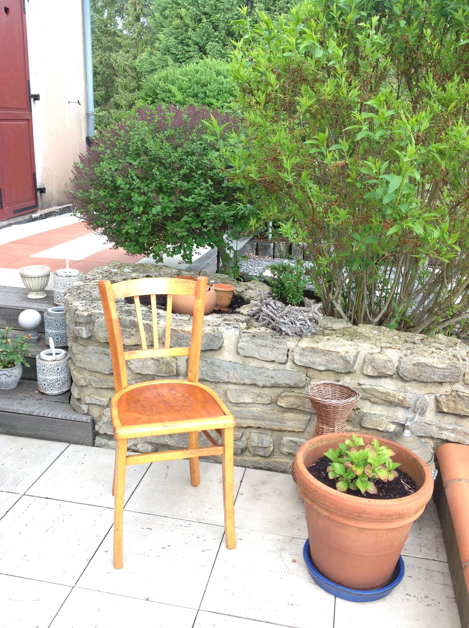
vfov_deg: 52.7
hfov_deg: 40.6
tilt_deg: -17.6
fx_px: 634
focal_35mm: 35
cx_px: 234
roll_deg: -0.7
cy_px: 314
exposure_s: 1/120
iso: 80
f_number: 2.4
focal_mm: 4.28
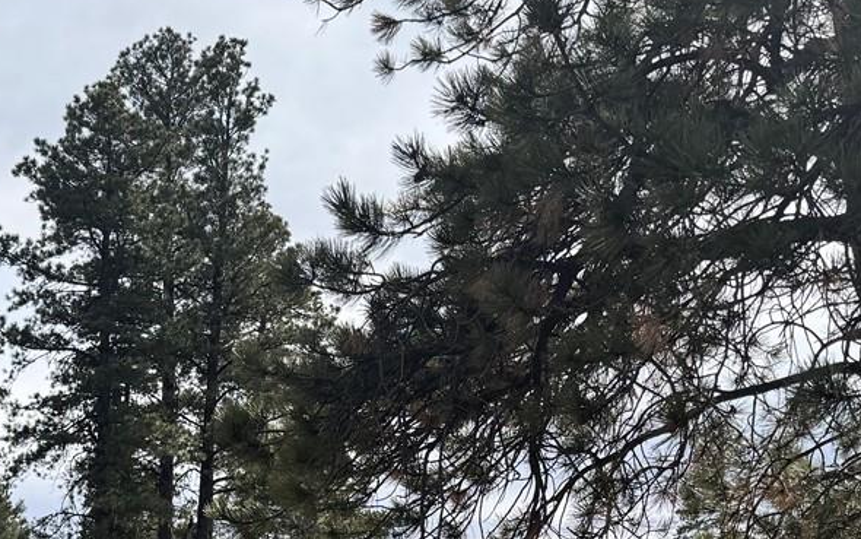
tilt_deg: +3.9
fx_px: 1619
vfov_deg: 17.6
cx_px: 235
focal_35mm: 69
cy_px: 716
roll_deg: -2.6
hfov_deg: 29.4
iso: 80
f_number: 1.78
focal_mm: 6.76
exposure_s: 1/3597
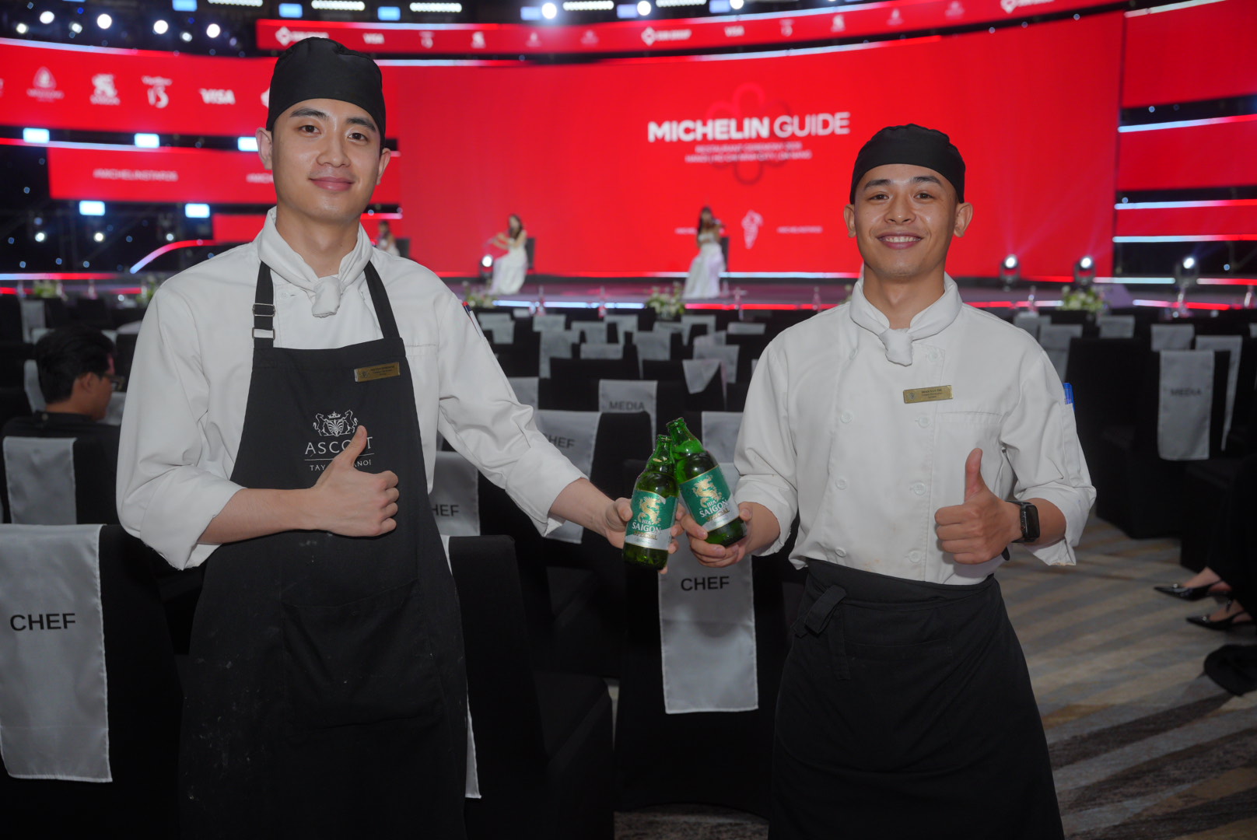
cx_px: 628
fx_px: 1321
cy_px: 420
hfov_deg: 50.9
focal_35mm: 38
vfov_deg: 35.3
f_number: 4
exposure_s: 1/200
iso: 500
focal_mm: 37.8
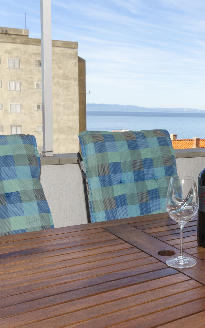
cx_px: 204
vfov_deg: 42.6
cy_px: 164
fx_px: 420
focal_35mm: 47
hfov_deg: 26.0
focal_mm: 20
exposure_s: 1/200
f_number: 8
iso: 100
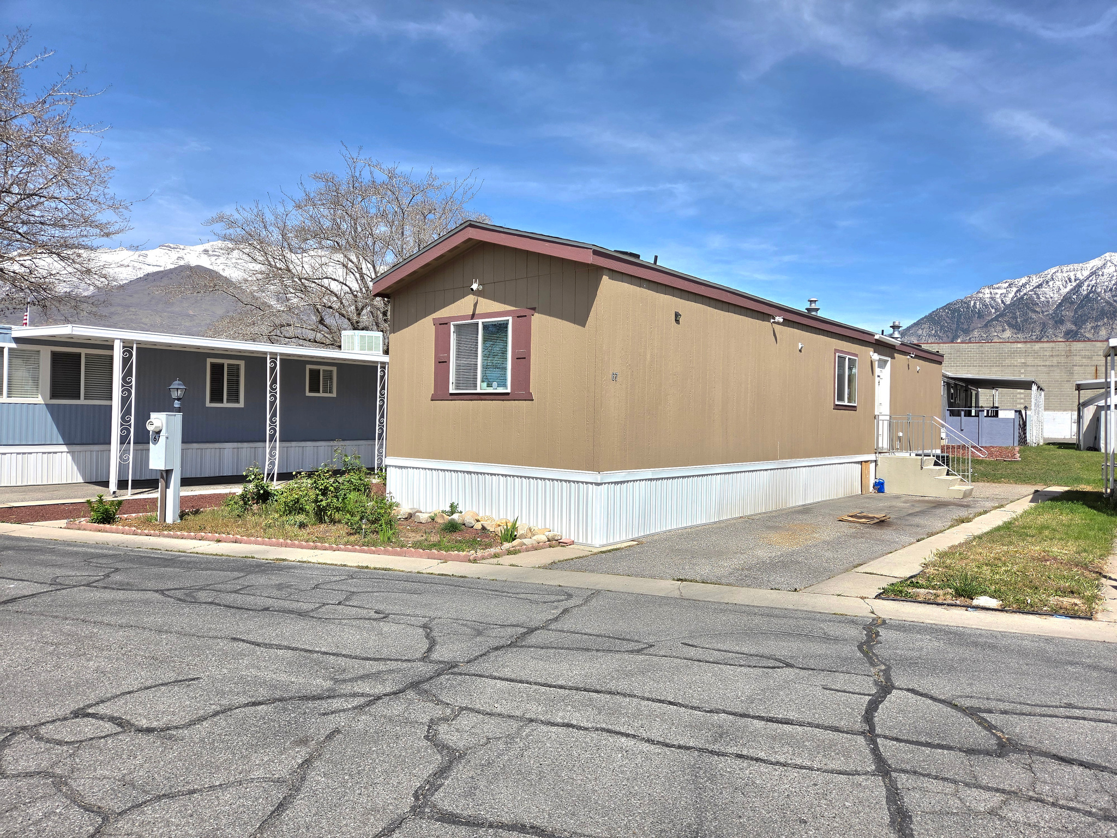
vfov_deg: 58.9
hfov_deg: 73.9
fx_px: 742
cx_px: 558
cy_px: 419
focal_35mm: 23
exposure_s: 1/10000
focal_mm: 5.4
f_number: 1.8
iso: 80
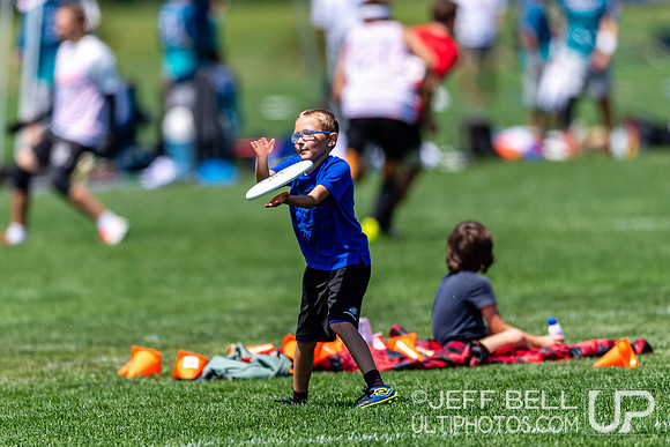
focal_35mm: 679
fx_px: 12638
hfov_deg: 3.0
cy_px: 215
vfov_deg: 2.0
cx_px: 318
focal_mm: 400
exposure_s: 1/2500
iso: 140
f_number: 2.8
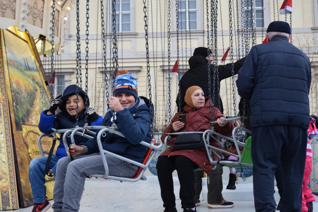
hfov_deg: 36.9
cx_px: 159
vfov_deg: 25.1
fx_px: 477
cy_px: 106
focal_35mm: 54
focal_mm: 36
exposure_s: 1/125
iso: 400
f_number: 5.6
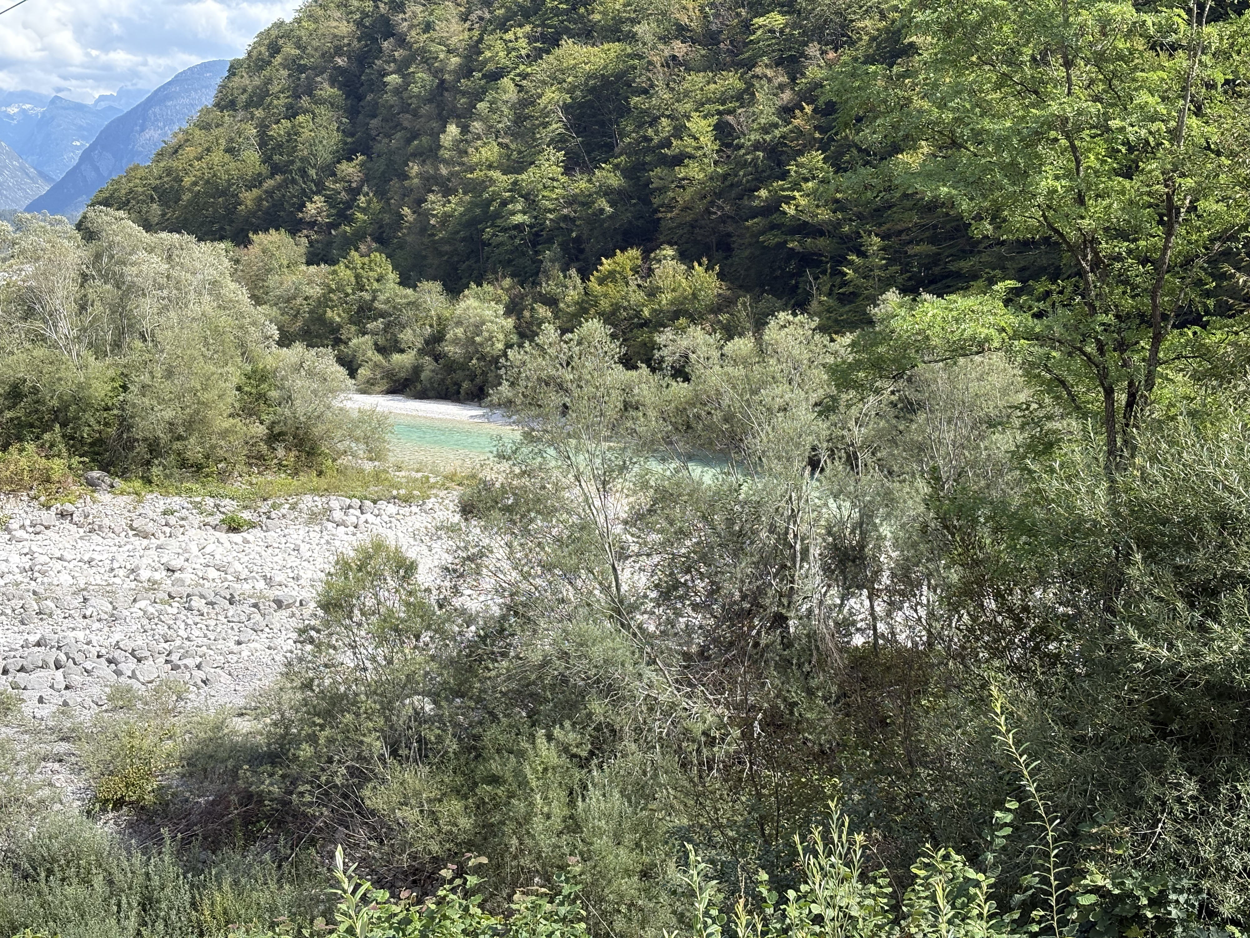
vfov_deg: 28.0
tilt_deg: -6.0
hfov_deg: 36.8
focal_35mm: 52
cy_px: 469
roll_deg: +0.5
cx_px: 625
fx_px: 1878
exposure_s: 1/1626
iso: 50
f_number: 1.6
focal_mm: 5.96
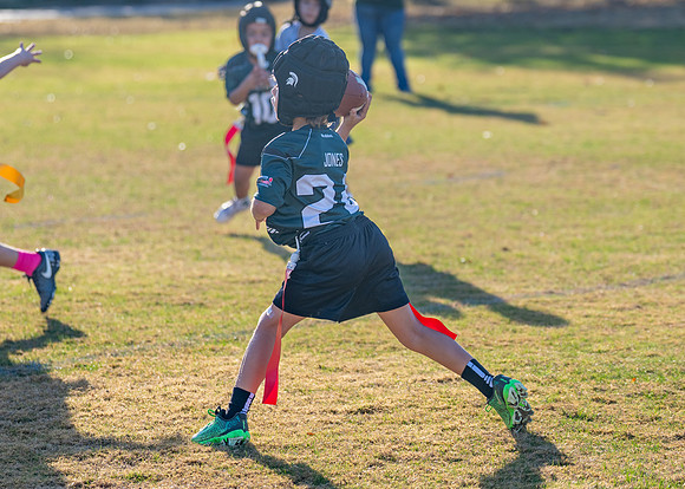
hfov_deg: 12.1
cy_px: 187
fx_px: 3221
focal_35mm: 166
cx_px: 373
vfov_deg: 8.7
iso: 200
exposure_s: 1/1600
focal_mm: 100
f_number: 2.8
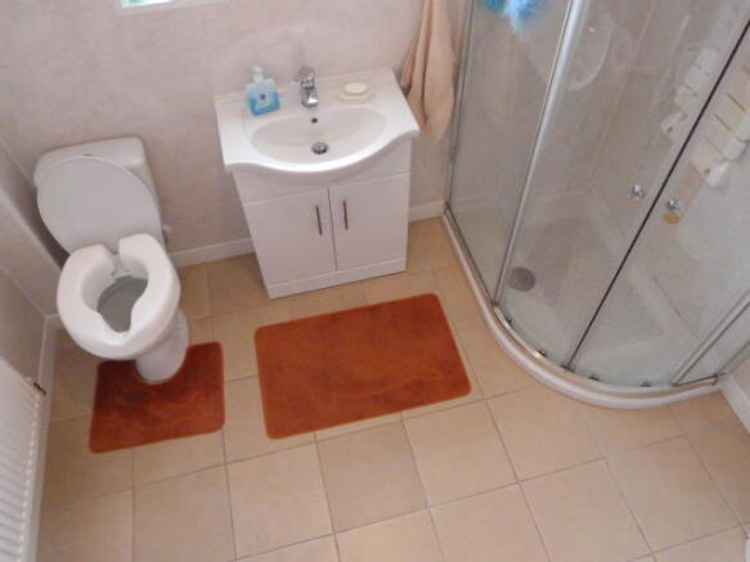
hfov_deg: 69.4
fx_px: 542
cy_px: 281
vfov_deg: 54.9
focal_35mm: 25
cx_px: 375
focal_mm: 4.5
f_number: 2.8
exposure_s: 1/40
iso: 800
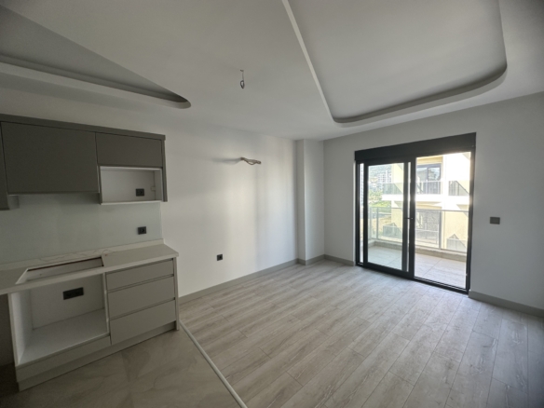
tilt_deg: -3.1
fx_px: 220
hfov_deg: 102.1
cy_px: 204
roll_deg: +1.3
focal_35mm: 14
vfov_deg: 85.7
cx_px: 272
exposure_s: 1/99
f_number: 2.2
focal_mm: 2.22
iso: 80
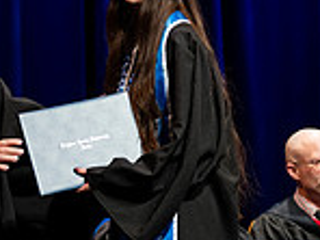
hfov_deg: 7.5
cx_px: 6
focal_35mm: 264
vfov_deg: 5.6
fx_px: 2440
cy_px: 209
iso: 500
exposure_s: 1/250
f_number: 2.8
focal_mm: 70
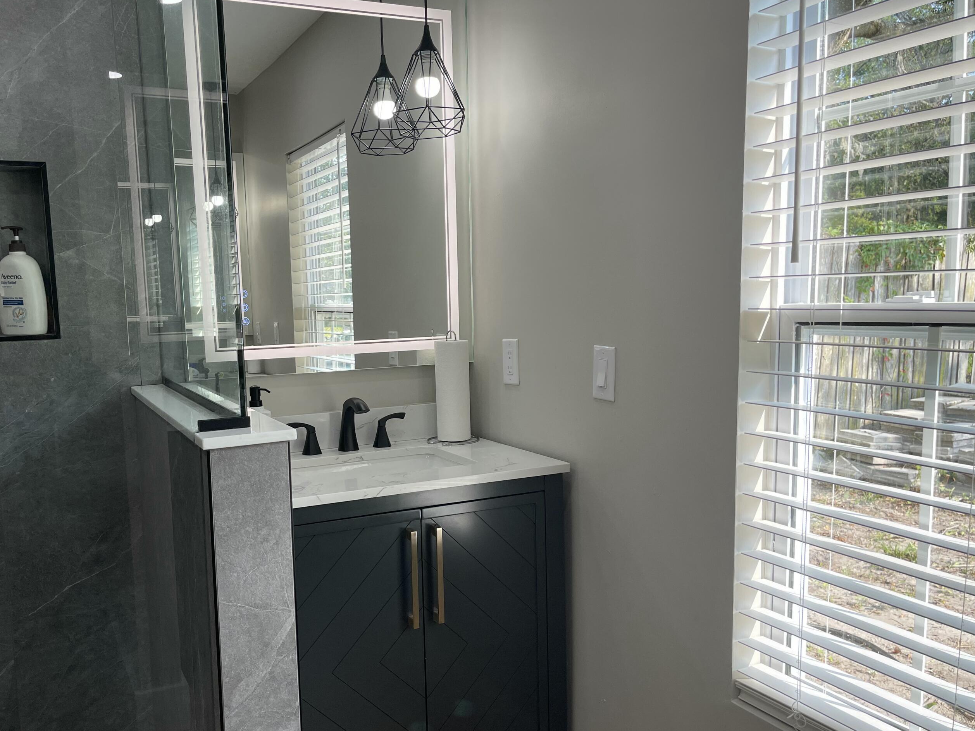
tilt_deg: -8.3
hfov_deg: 58.2
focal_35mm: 31
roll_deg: +1.5
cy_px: 402
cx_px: 433
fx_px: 873
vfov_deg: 45.4
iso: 50
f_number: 1.6
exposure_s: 1/371
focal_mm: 5.1
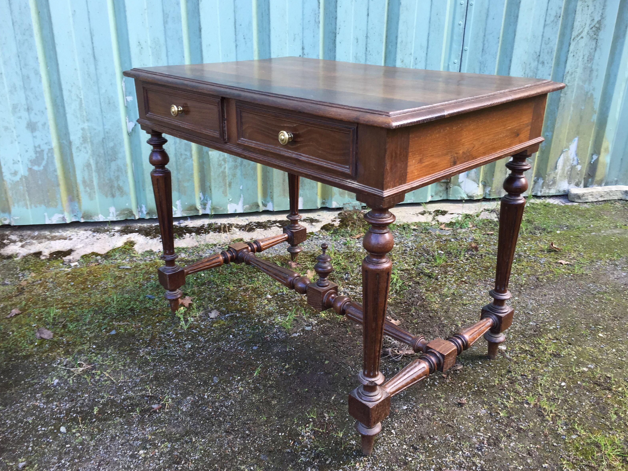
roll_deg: -0.8
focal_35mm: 30
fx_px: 544
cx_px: 313
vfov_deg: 46.8
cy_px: 232
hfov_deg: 60.0
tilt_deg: -23.7
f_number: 2.2
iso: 40
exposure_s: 1/100
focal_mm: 4.15
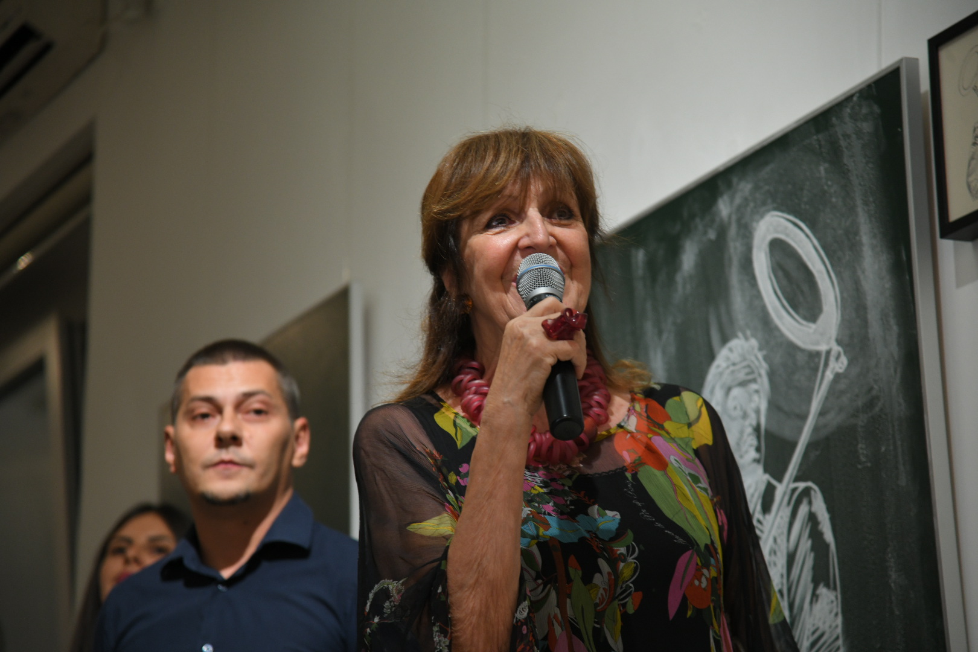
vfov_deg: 11.4
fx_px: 3260
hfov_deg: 17.1
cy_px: 326
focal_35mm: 120
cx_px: 489
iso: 1250
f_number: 4
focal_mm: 120
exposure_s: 1/125
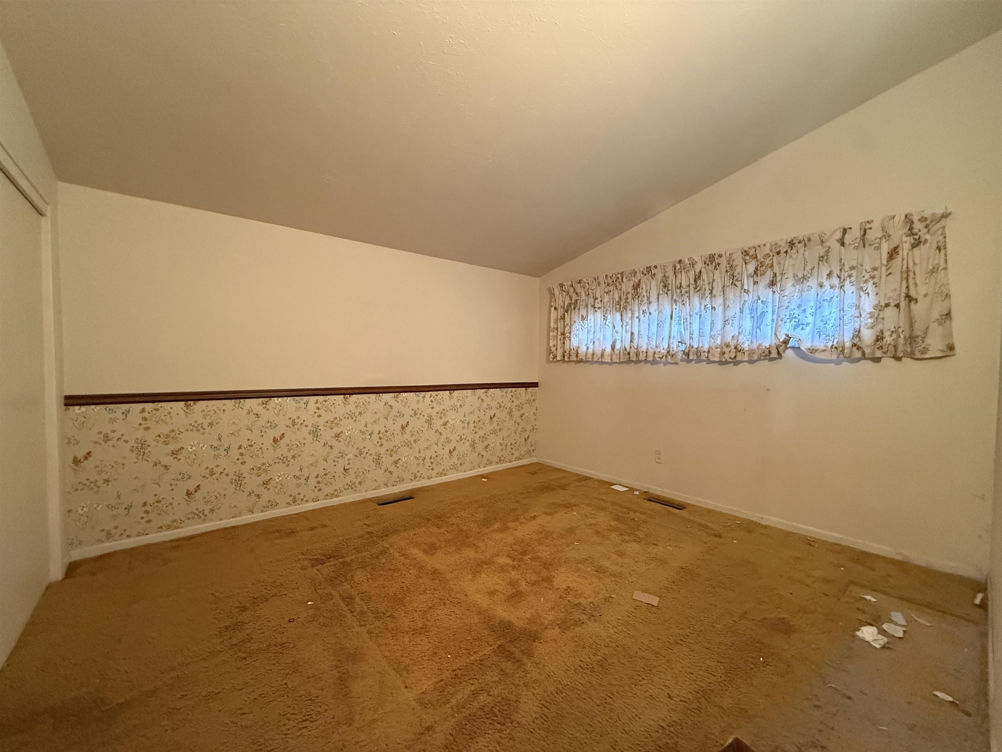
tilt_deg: -0.7
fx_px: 405
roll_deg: -0.4
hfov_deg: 102.1
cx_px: 501
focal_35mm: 14
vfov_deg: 85.7
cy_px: 376
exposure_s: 1/60
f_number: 2.2
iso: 800
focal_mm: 2.22
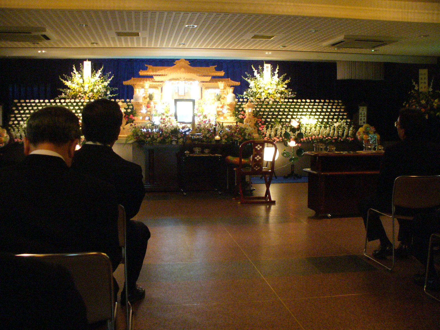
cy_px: 165
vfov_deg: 38.7
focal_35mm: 37
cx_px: 220
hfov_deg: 50.1
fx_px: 470
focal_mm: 6.1
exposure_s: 1/8
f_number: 2.8
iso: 400
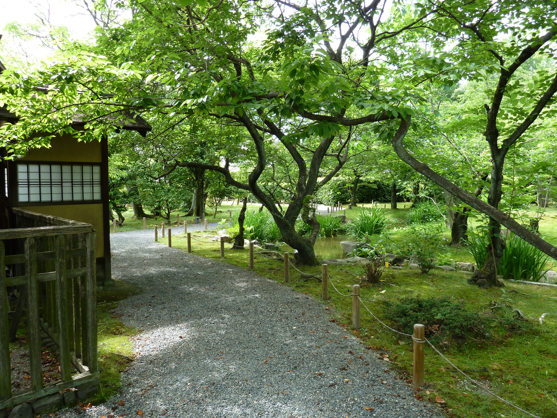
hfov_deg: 69.4
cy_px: 209
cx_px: 278
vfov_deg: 54.9
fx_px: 402
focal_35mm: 25
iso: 80
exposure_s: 1/60
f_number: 3.3
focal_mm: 4.1
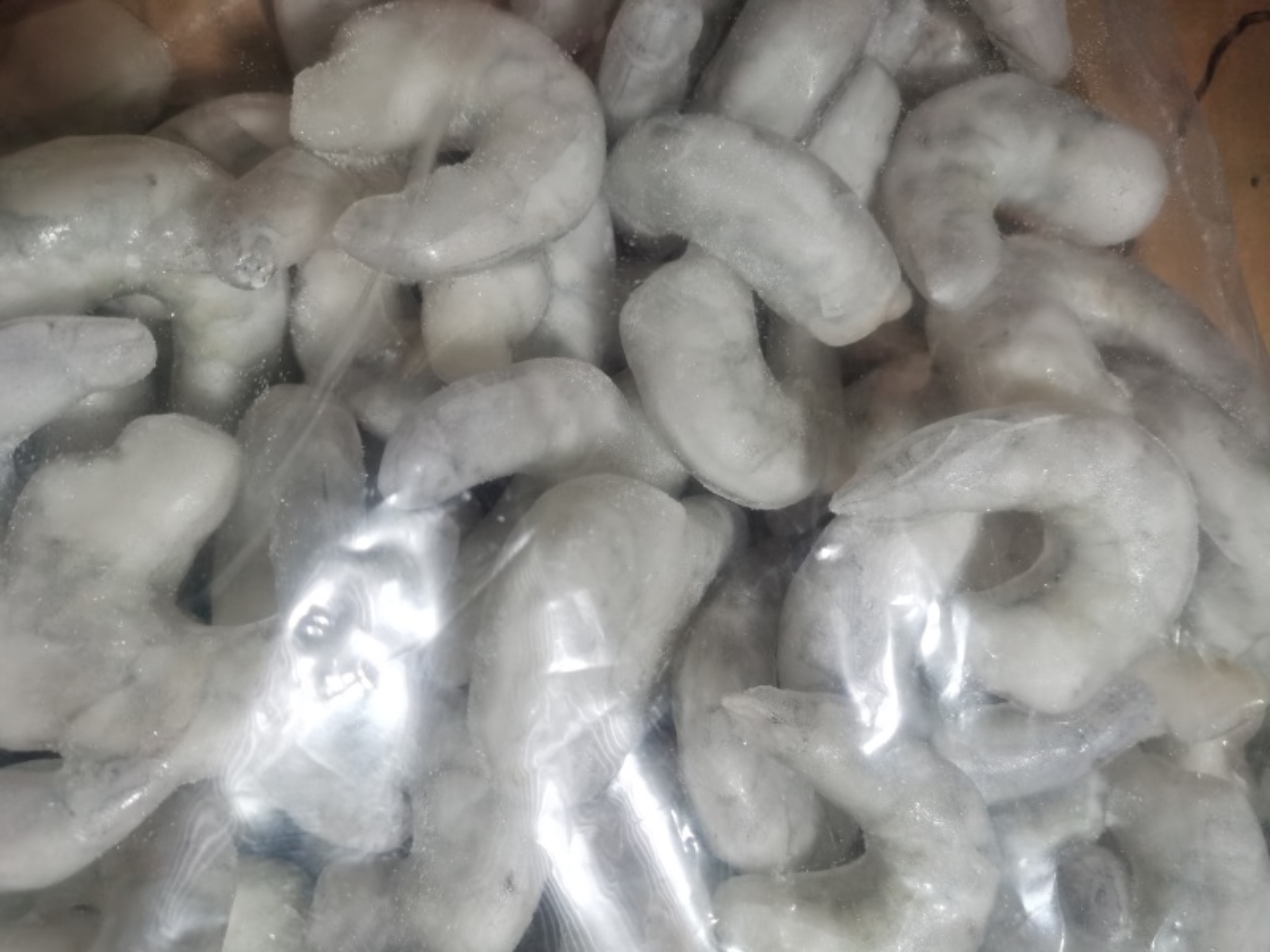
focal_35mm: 27
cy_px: 476
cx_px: 635
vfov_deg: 51.4
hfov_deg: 65.3
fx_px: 991
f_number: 1.8
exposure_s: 1/50
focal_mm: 5.58
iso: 250
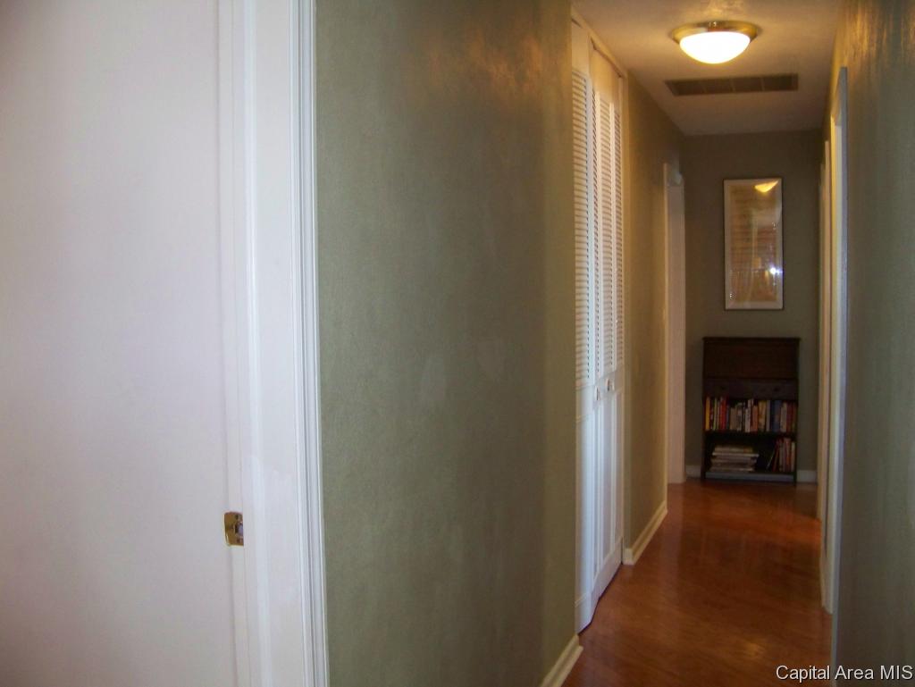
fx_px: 952
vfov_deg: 39.7
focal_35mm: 36
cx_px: 458
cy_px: 344
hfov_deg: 51.3
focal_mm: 5.85
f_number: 2.8
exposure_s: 1/30
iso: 200
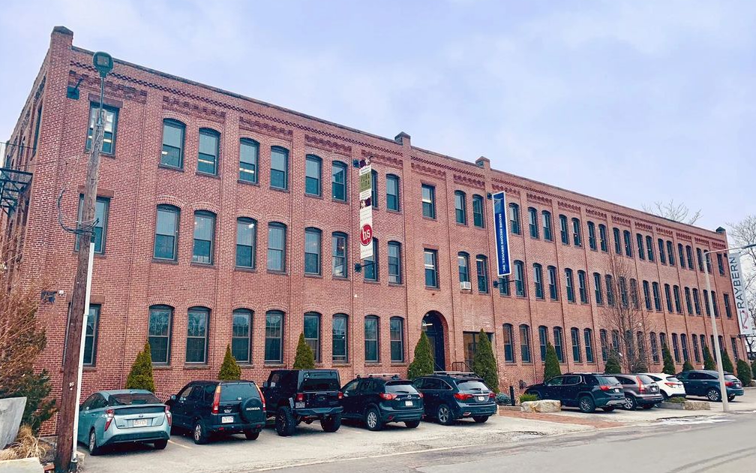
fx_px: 577
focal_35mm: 28
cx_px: 380
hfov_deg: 66.5
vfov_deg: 44.5
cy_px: 230
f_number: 1.8
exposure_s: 1/639
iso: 25
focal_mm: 4.25
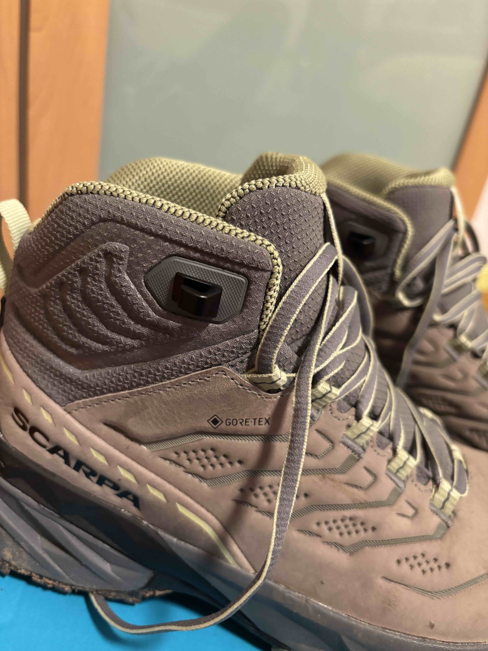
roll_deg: -12.0
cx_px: 244
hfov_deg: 53.1
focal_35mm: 26
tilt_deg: -25.3
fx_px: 489
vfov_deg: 67.3
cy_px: 326
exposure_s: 1/33
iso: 640
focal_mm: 5.96
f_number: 1.6
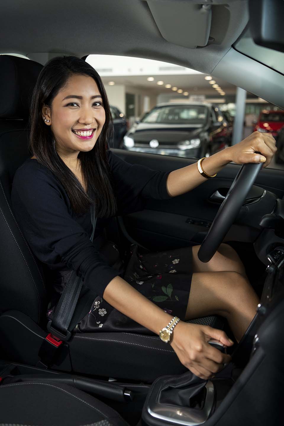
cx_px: 142
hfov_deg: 42.3
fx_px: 367
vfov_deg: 60.3
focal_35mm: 31
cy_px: 213
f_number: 2.8
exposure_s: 1/320
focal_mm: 31
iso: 400
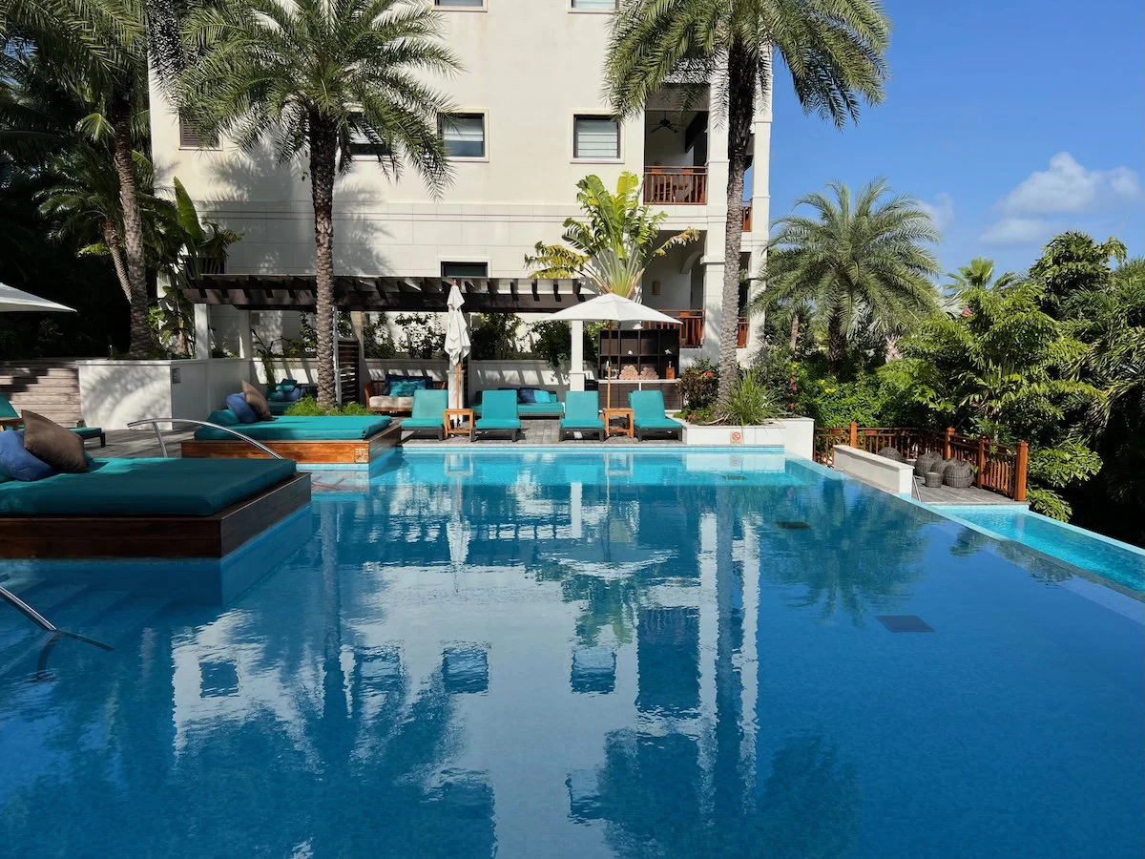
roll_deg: +0.1
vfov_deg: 53.1
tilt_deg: -5.8
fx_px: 860
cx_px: 572
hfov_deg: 67.3
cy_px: 430
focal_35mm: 26
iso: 50
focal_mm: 5.7
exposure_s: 1/4831
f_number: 1.5
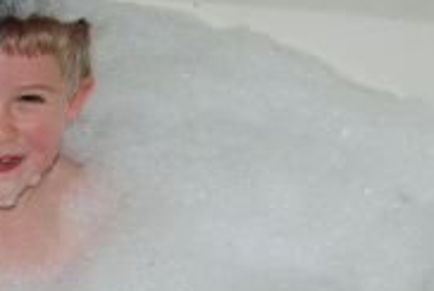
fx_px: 1835
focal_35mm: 152
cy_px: 250
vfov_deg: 9.0
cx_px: 141
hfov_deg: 13.5
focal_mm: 38
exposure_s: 1/60
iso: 200
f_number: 4.5
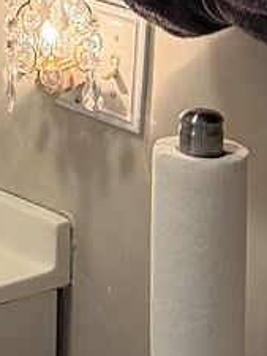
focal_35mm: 164
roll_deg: +1.1
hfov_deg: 8.3
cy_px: -5
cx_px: -362
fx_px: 1685
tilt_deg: -12.6
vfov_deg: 11.9
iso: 250
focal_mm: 6.76
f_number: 1.78
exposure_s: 1/60
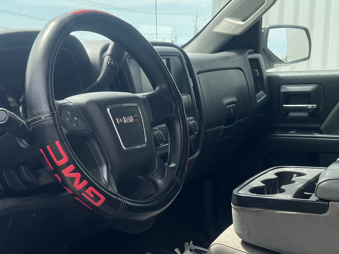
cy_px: 145
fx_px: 548
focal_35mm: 56
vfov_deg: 26.1
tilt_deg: -6.5
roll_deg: -1.0
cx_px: 195
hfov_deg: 34.3
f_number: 1.5
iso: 50
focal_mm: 5.7
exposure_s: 1/808
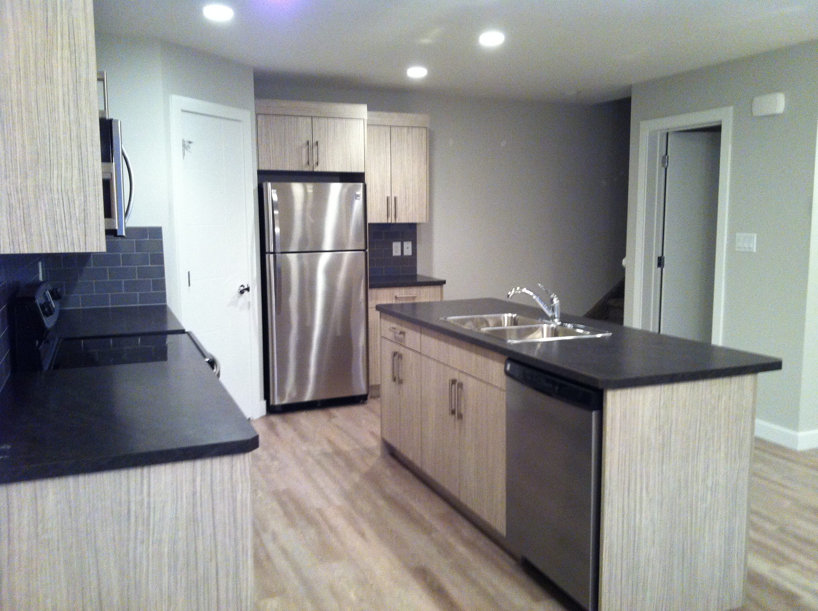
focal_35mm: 35
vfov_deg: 40.6
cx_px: 409
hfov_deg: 52.7
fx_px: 826
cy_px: 306
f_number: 2.8
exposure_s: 1/15
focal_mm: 3.85
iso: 200
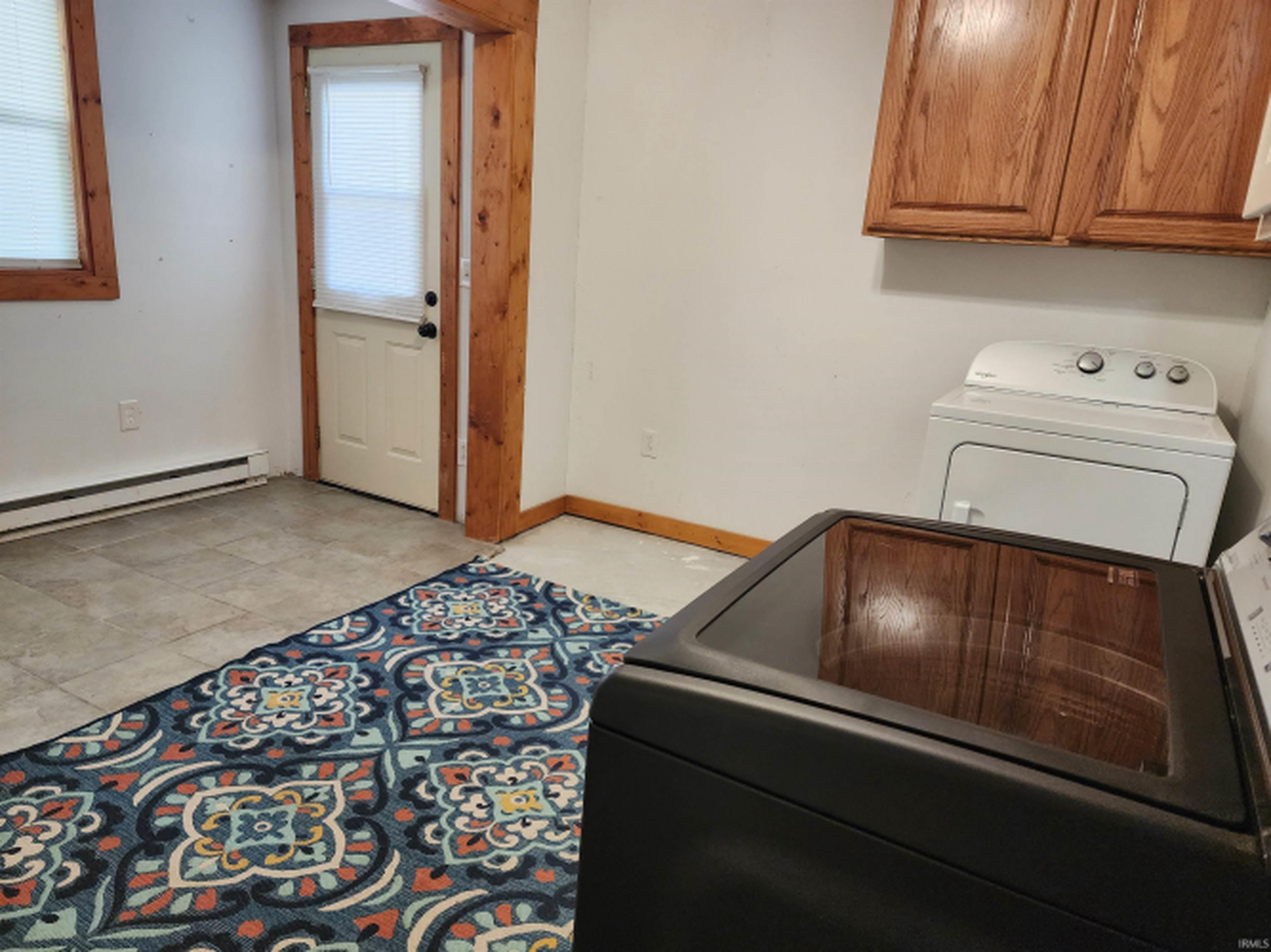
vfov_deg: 58.9
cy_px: 476
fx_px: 844
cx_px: 636
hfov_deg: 73.9
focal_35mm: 23
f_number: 1.8
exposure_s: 1/120
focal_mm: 6.4
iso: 320
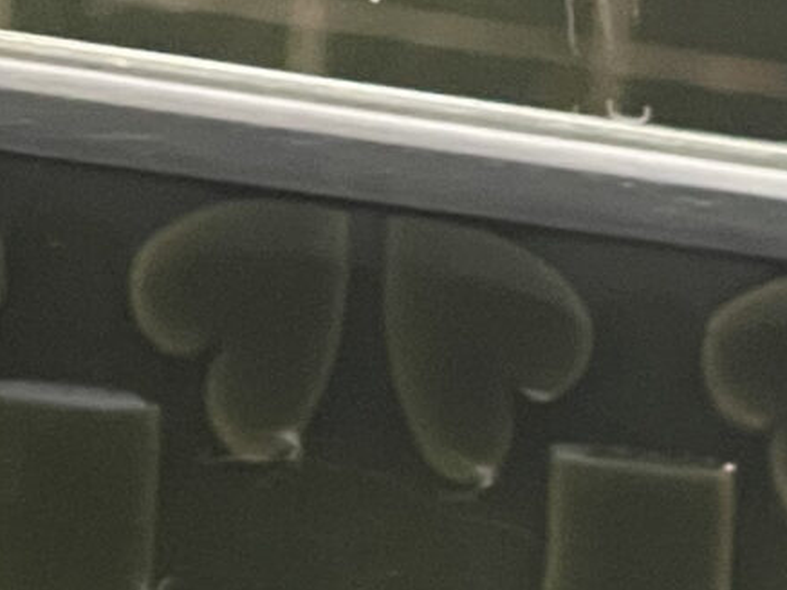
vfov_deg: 3.9
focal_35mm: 376
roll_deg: -2.7
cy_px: 1184
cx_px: 343
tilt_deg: +0.4
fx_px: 8548
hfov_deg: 5.3
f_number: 2.2
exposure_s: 1/69
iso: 200
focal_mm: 7.5
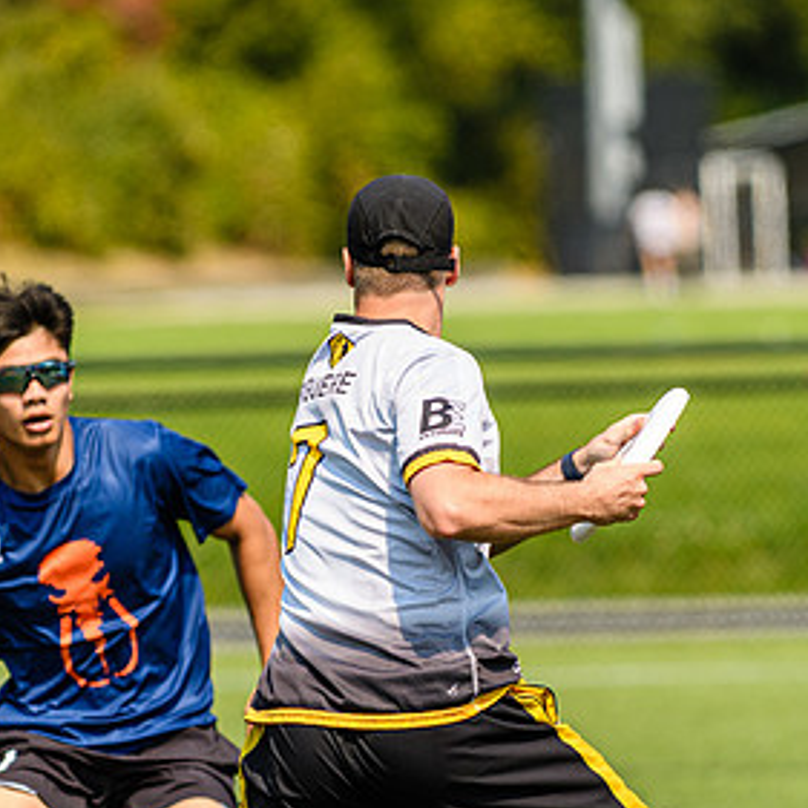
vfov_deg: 3.3
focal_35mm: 526
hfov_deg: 3.3
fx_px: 13891
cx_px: 342
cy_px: 528
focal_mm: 200
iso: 100
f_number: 3.2
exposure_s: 1/1000
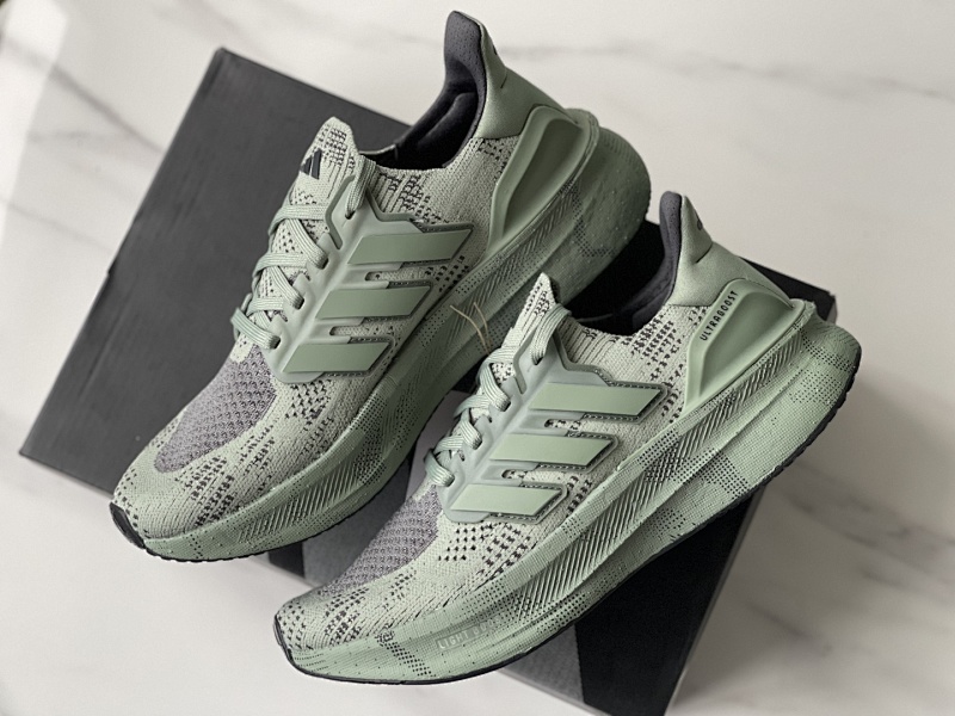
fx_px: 1766
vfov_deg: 22.9
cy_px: 358
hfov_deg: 30.3
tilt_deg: -78.6
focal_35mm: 64
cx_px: 478
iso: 250
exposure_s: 1/102
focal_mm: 7.5
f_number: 2.2
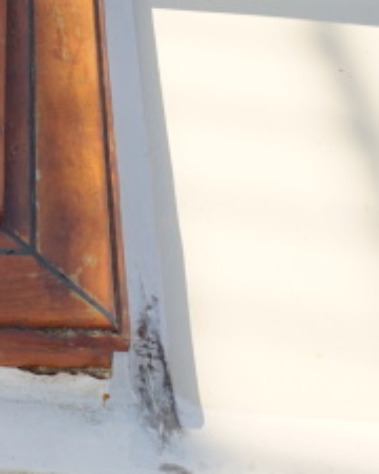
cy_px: -43
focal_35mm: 90
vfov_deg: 20.3
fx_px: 1262
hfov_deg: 16.2
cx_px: -116
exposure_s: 1/80
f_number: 8
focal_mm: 16
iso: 100
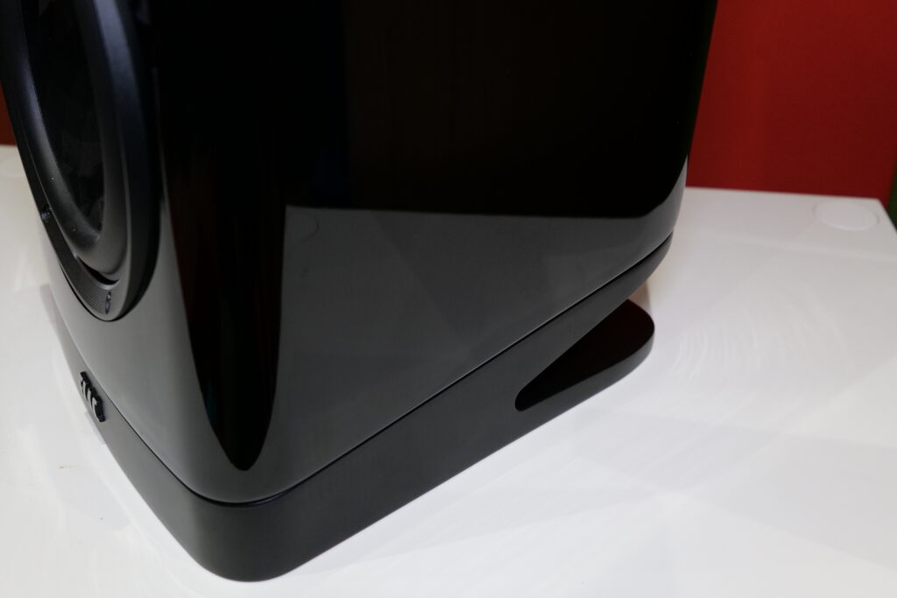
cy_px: 299
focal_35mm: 40
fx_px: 997
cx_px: 448
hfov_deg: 48.5
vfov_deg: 33.4
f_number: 6.3
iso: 2500
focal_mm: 40
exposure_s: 1/60
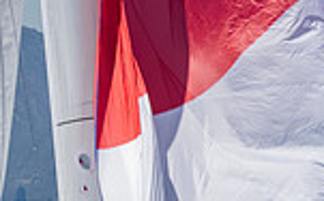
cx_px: -172
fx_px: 7480
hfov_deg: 2.5
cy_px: 340
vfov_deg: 1.5
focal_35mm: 848
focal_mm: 145
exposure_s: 1/800
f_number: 14
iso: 640
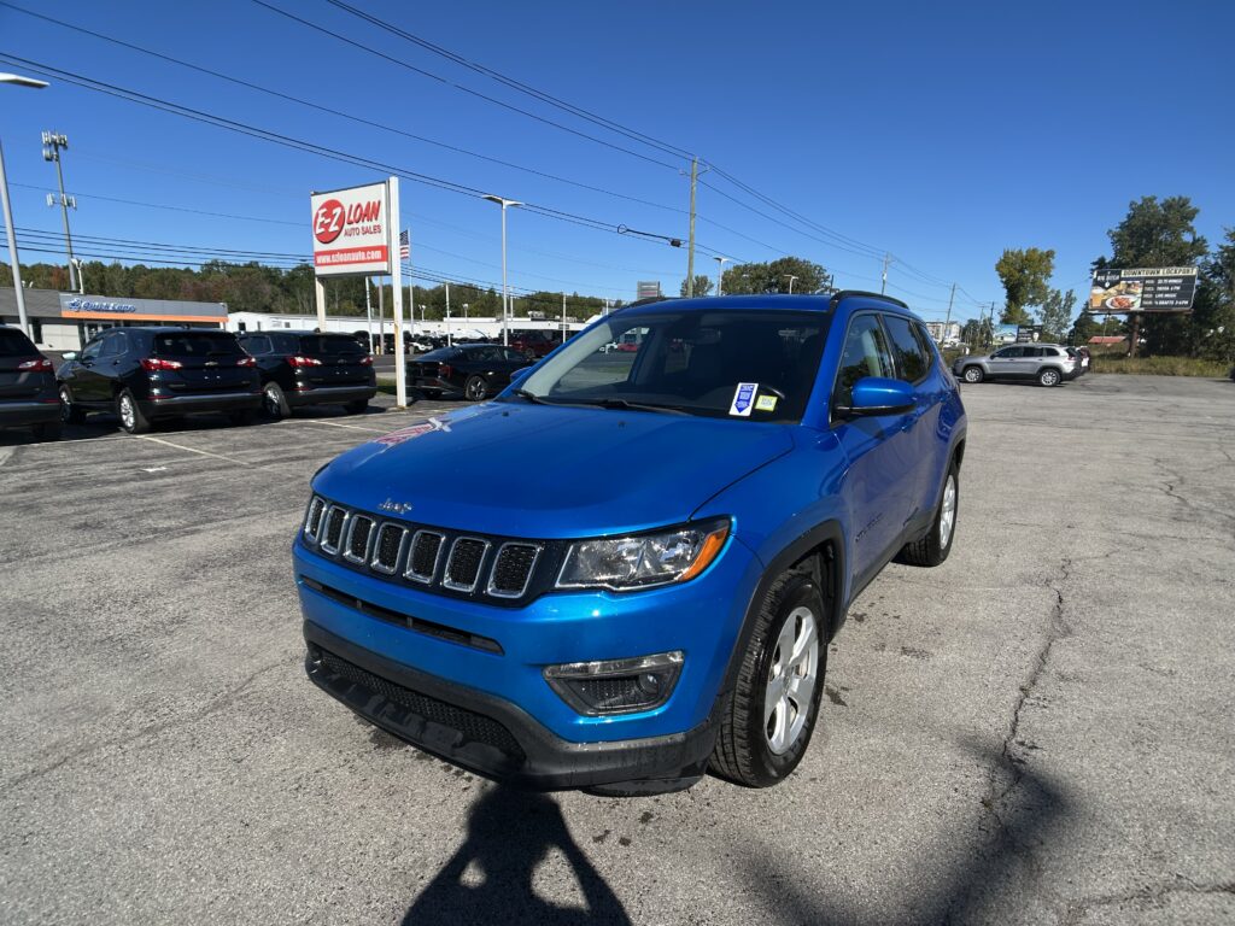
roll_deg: -1.0
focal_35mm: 26
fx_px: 928
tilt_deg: -10.2
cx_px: 618
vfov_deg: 53.1
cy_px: 463
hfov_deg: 67.3
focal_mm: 5.7
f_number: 1.5
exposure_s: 1/3968
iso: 50
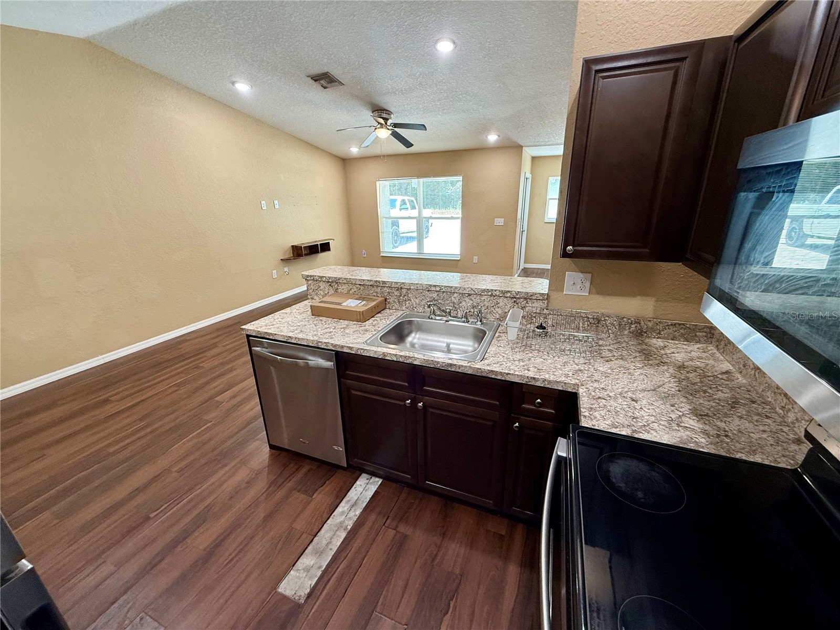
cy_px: 315
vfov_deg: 85.7
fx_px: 340
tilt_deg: -18.5
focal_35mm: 14
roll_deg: +1.4
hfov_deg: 102.1
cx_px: 420
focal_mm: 2.22
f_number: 2.2
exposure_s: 1/60
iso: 250
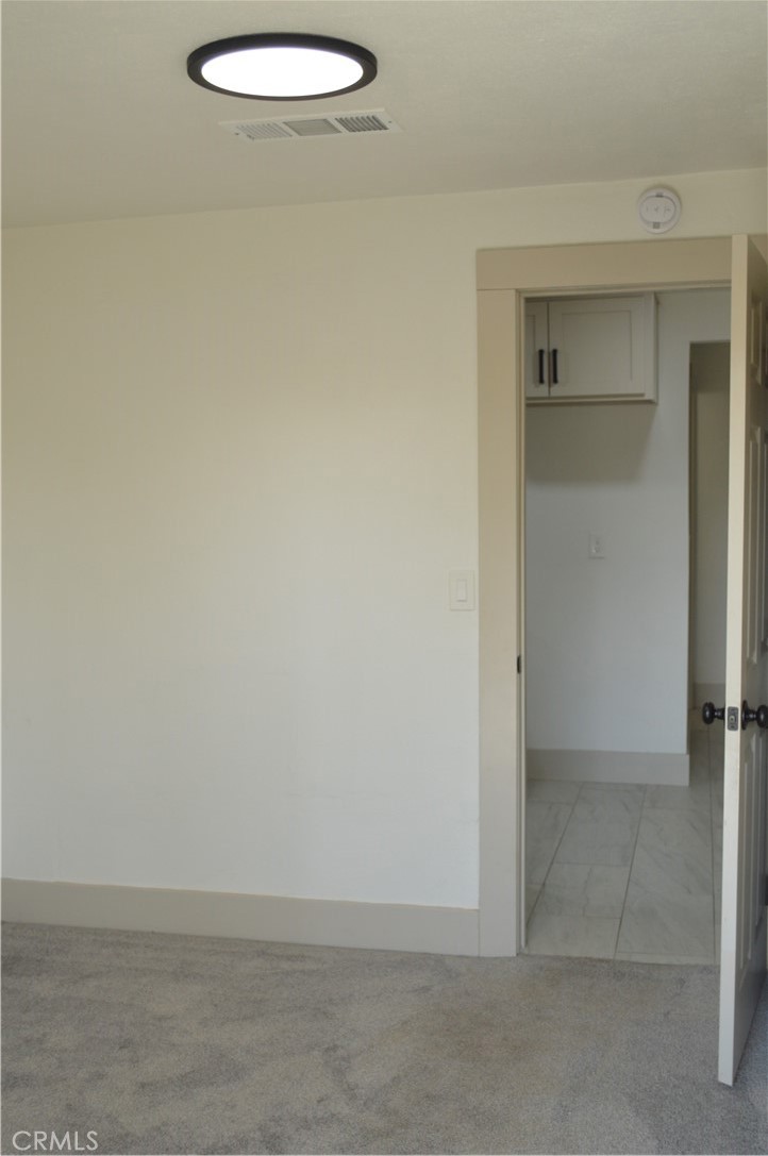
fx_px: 1251
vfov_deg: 49.6
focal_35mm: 39
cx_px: 384
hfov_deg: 34.1
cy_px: 578
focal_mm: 26
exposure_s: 1/100
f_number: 5
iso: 400
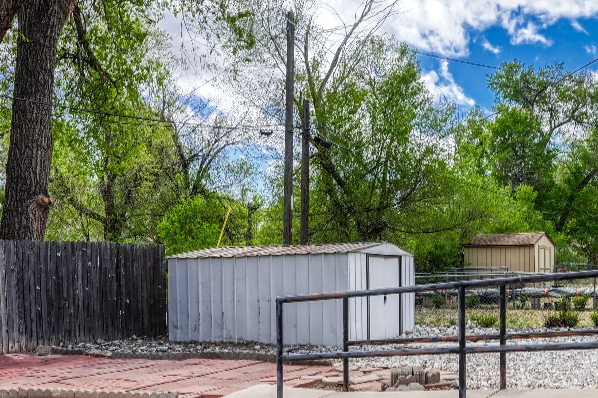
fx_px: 572
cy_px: 266
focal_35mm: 34
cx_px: 349
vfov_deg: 38.0
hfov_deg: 54.9
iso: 400
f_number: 8
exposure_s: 1/8000
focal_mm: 14.6
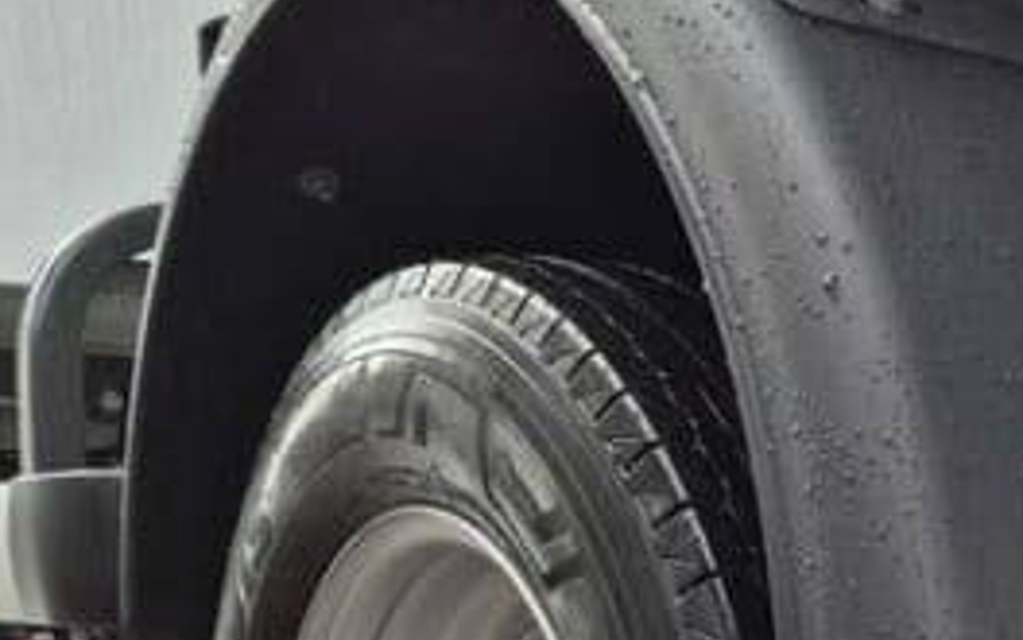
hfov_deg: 24.9
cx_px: 1356
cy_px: 733
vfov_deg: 17.6
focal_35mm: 71
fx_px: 1979
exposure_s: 1/180
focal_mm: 5.4
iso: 100
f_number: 1.8
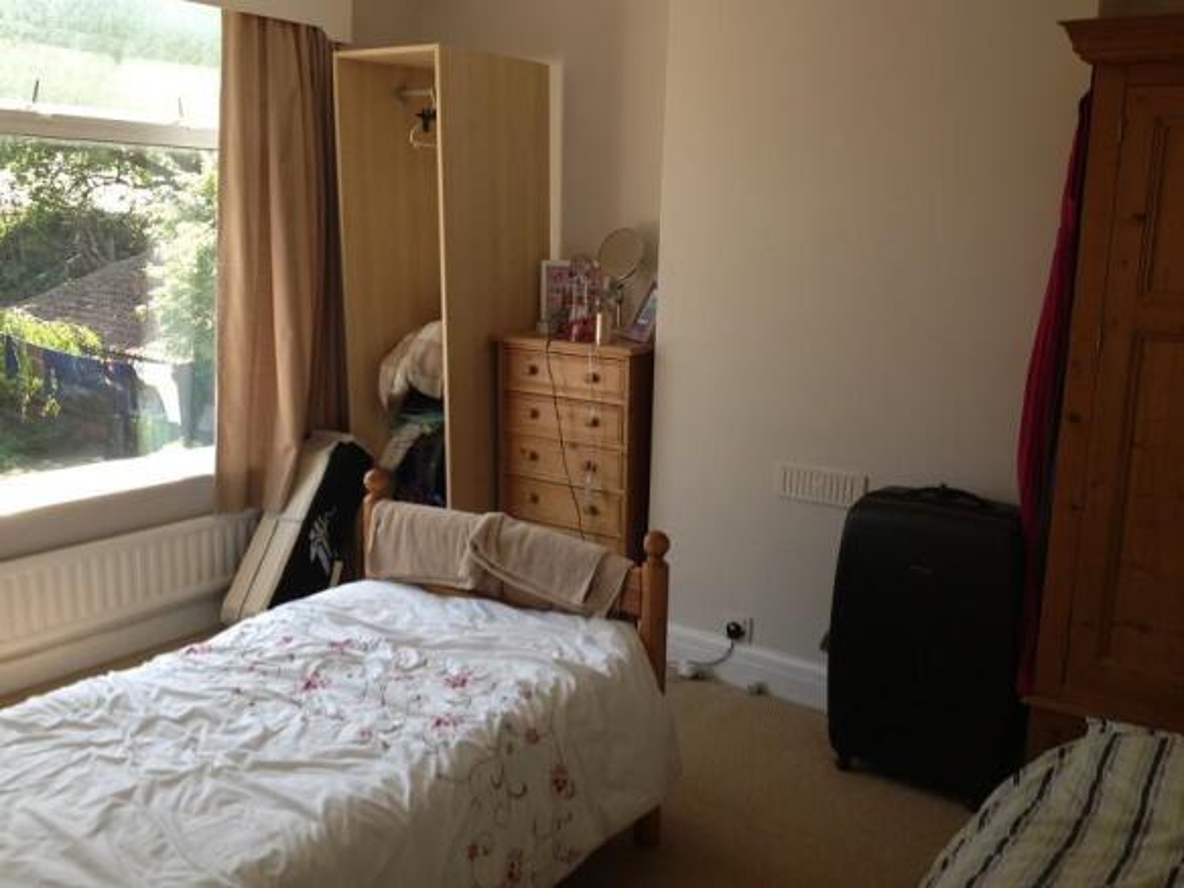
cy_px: 444
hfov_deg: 52.6
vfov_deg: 40.7
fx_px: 1197
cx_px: 592
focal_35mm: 35
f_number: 2.4
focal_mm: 4.28
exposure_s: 1/120
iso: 64
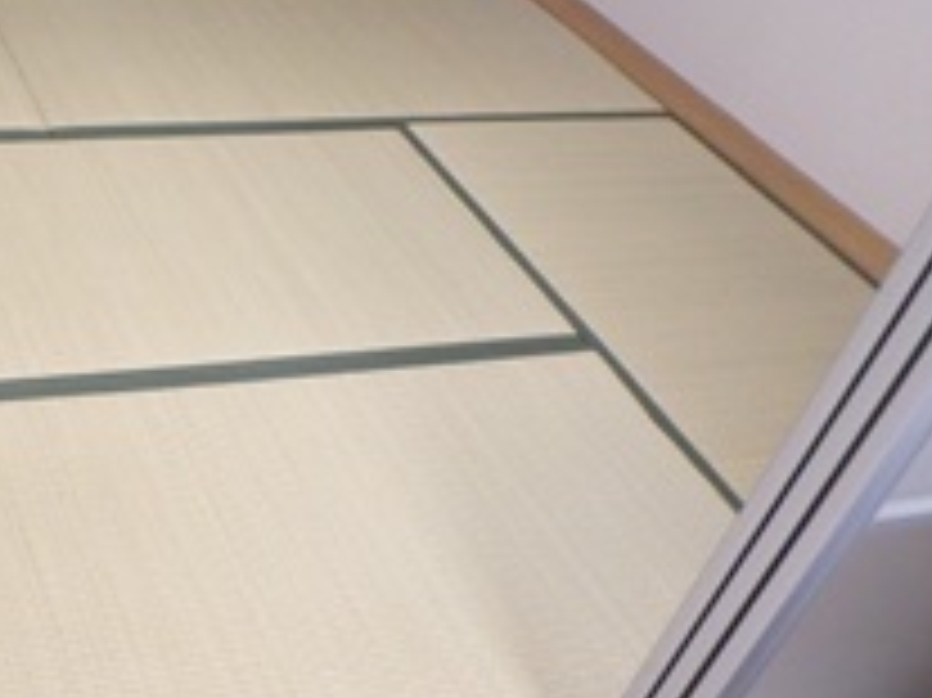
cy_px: 317
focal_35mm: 48
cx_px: 32
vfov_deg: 30.2
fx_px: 1292
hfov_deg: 36.3
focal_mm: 3.7
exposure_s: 1/30
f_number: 3.5
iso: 500
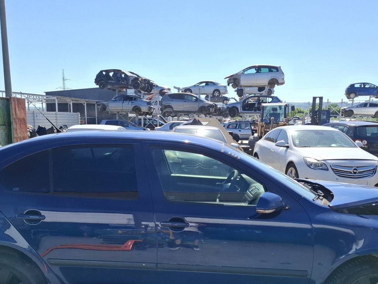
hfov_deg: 51.3
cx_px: 171
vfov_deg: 38.9
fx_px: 393
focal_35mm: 36
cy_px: 205
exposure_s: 1/1931
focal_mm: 5.54
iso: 50
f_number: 1.8
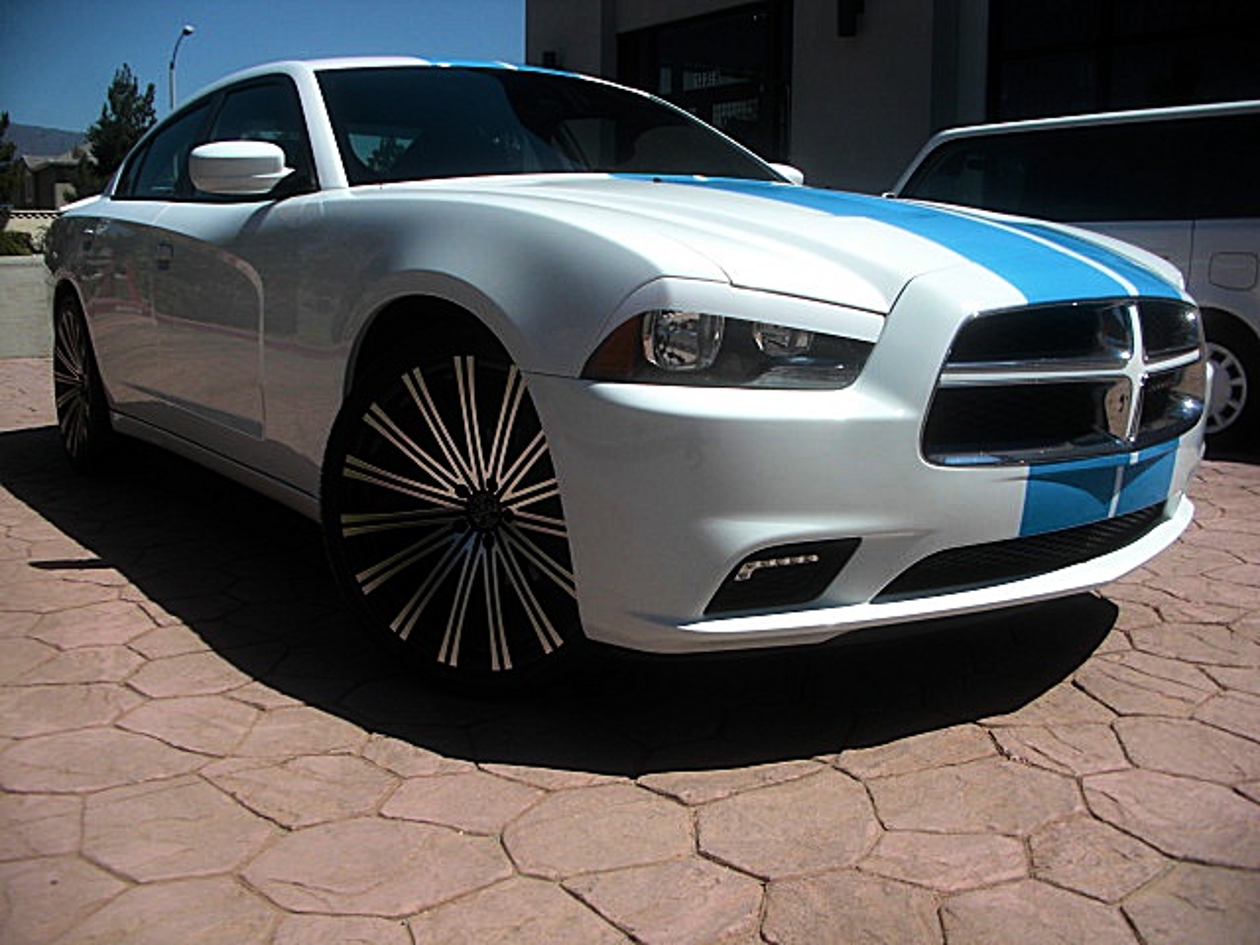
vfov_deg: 39.7
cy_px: 472
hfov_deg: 51.4
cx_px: 630
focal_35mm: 36
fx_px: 1310
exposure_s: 1/200
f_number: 7.9
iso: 50
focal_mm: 6.3
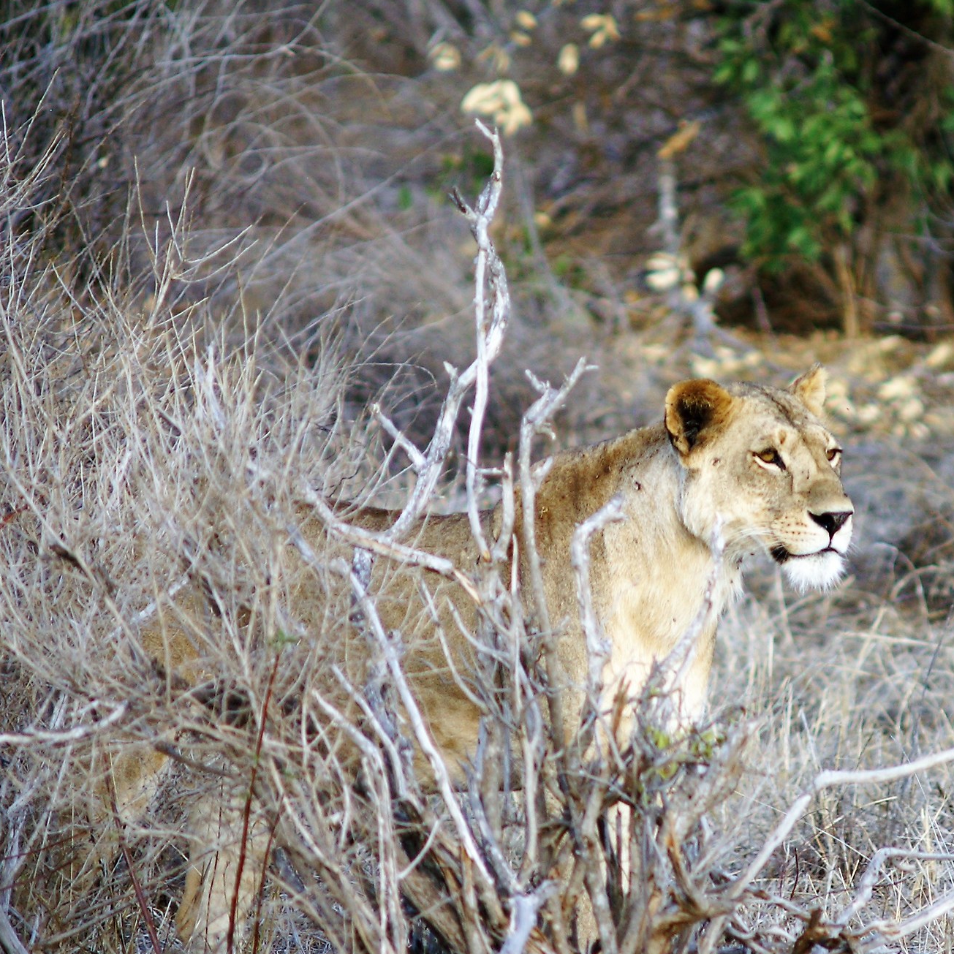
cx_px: 741
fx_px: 15341
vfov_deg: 3.6
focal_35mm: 492
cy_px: 496
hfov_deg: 3.6
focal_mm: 210
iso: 250
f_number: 4
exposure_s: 1/500
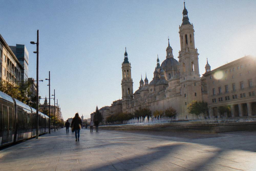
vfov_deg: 28.6
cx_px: 128
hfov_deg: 41.9
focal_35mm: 47
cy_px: 86
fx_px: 334
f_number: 7.1
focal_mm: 47
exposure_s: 1/1000
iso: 320
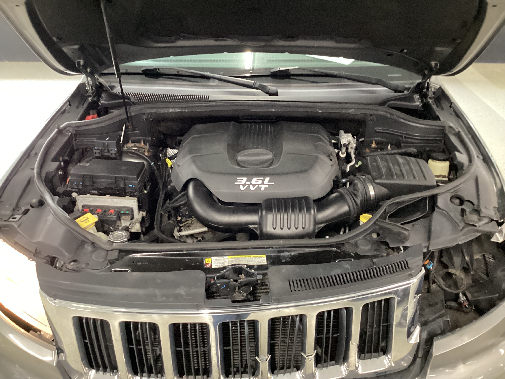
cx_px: 252
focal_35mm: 31
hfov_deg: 58.4
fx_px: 452
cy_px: 190
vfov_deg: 45.4
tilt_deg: -30.7
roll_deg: +0.3
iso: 500
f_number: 2.4
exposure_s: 1/25
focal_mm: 3.3
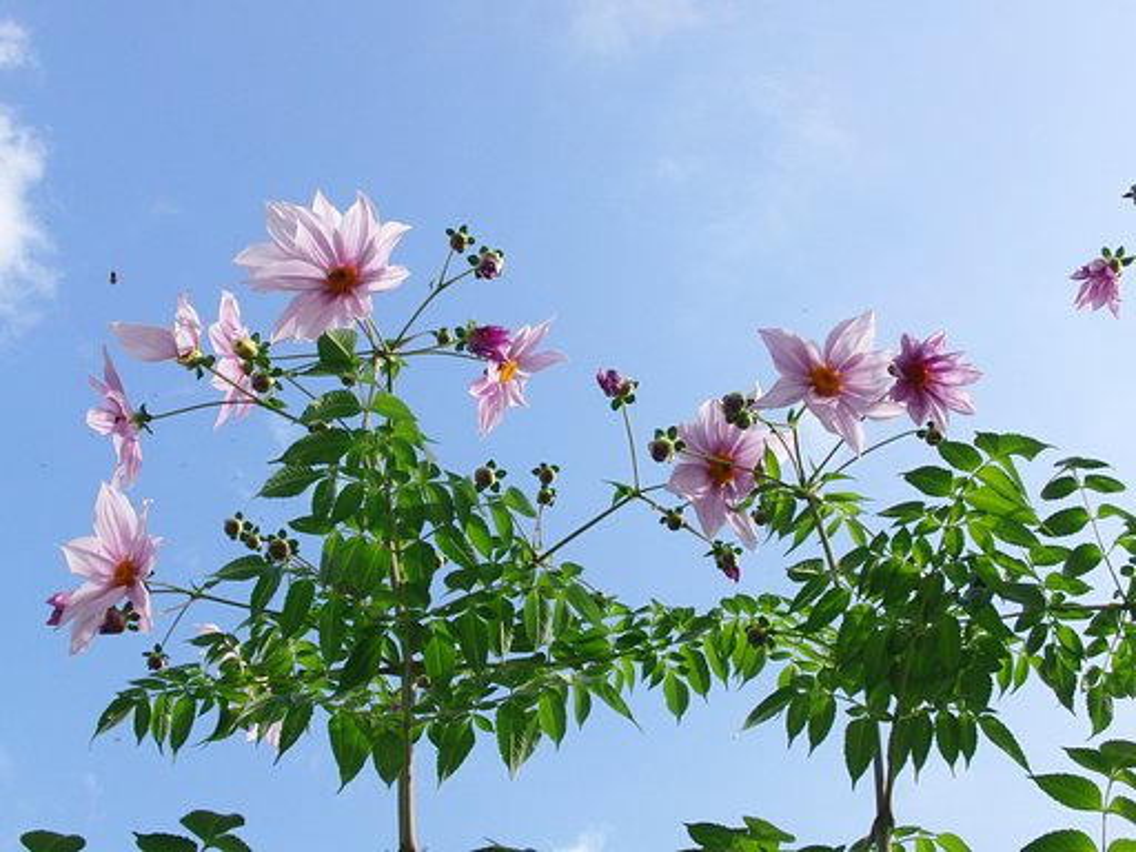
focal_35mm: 60
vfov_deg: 24.4
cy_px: 426
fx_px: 1969
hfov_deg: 32.2
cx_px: 568
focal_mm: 10.41
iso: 100
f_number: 9.5
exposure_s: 1/200
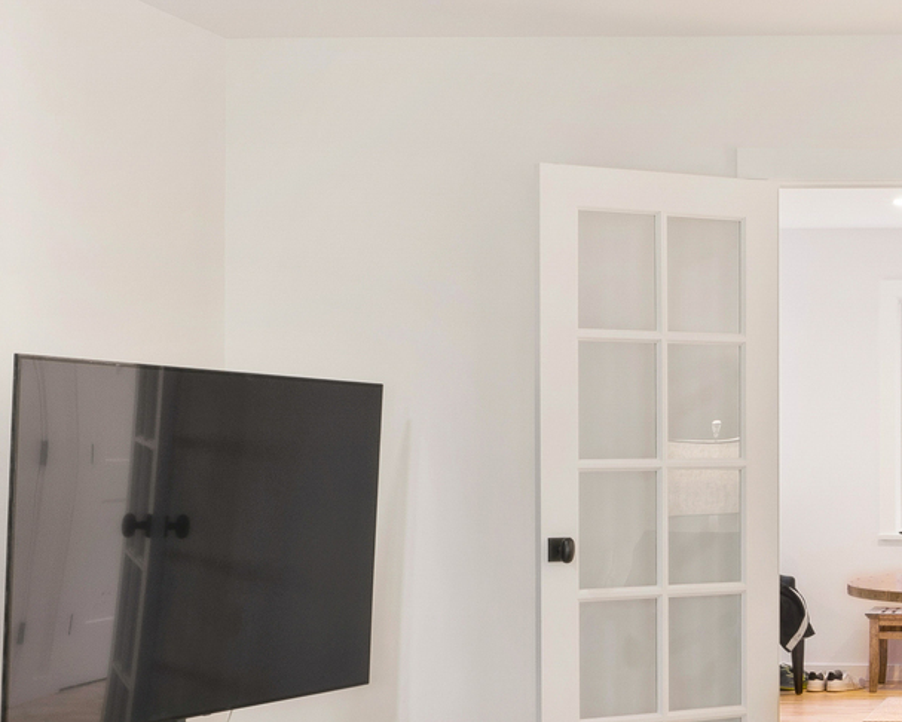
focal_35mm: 76
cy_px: 457
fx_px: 2030
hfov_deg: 23.3
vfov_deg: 20.1
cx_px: 1027
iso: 100
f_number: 8
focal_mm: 16
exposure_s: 2
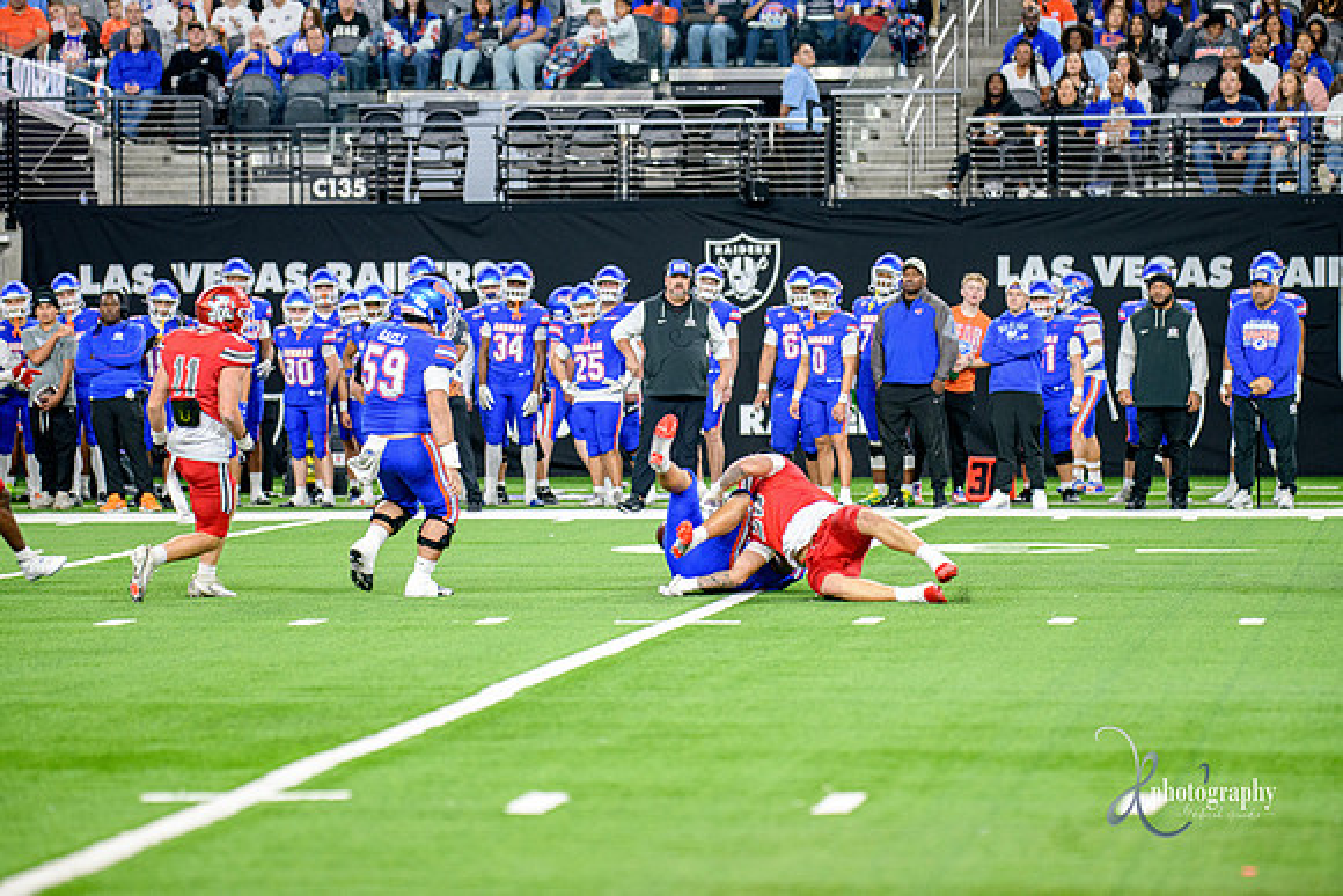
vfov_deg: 7.0
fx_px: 7276
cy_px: 448
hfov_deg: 10.5
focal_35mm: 195
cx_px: 672
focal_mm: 195
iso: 1250
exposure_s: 1/400
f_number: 2.8
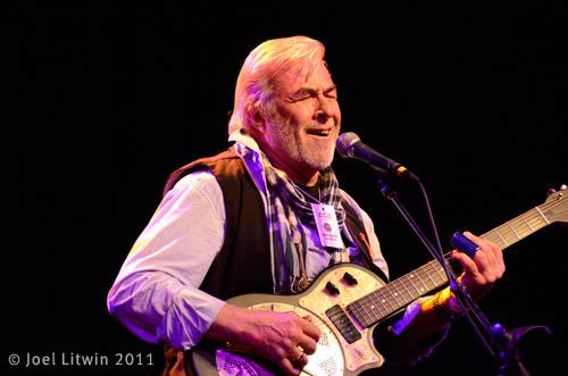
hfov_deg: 6.9
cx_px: 284
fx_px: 4723
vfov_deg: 4.6
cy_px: 188
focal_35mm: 300
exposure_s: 1/800
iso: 4000
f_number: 2.8
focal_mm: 200
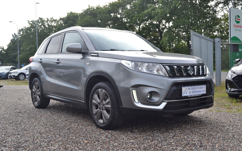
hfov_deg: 49.3
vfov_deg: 32.0
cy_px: 77
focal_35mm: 40
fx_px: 264
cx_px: 120
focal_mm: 26
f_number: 7.1
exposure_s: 1/200
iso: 100
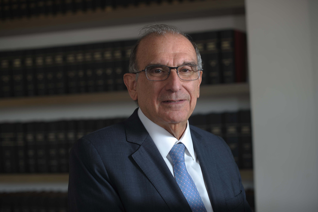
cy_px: 106
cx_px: 159
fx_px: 441
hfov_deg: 39.6
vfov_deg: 27.0
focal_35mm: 50
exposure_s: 1/320
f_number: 2.2
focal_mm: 50
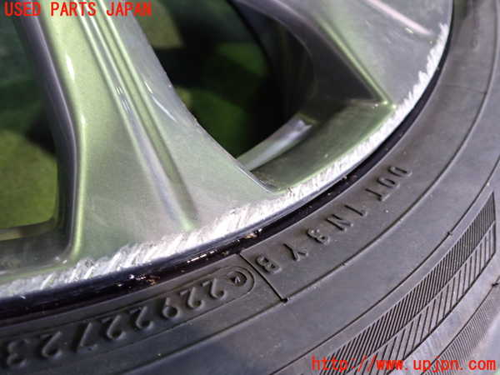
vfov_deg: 46.8
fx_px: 433
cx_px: 250
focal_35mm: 30
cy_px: 188
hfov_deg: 60.0
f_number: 2.3
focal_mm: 5.4
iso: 400
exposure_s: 1/30
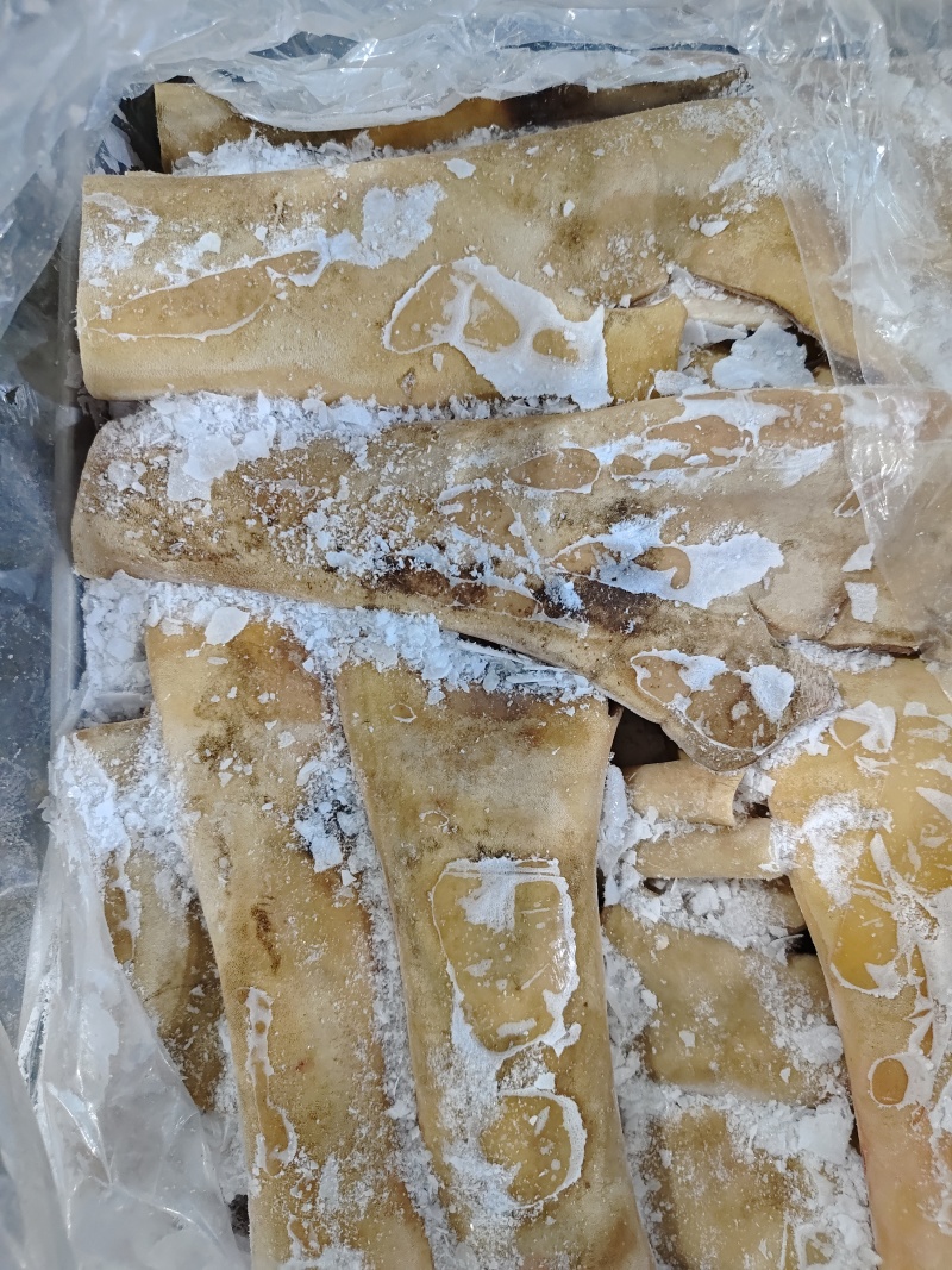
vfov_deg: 73.9
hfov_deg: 58.9
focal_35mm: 23
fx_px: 844
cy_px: 635
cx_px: 476
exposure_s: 1/50
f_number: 1.88
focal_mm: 5.56
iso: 1638
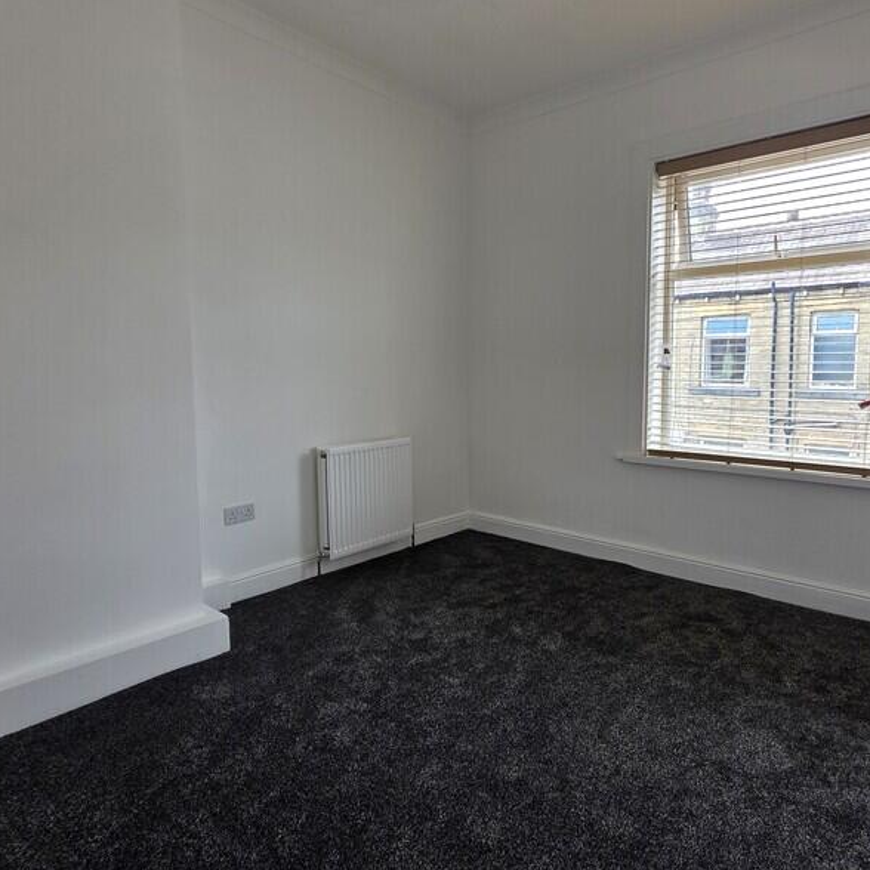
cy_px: 423
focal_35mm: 20
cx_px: 505
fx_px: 569
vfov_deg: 74.8
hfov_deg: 74.3
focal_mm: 2.2
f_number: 1.9
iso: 50
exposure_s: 1/100
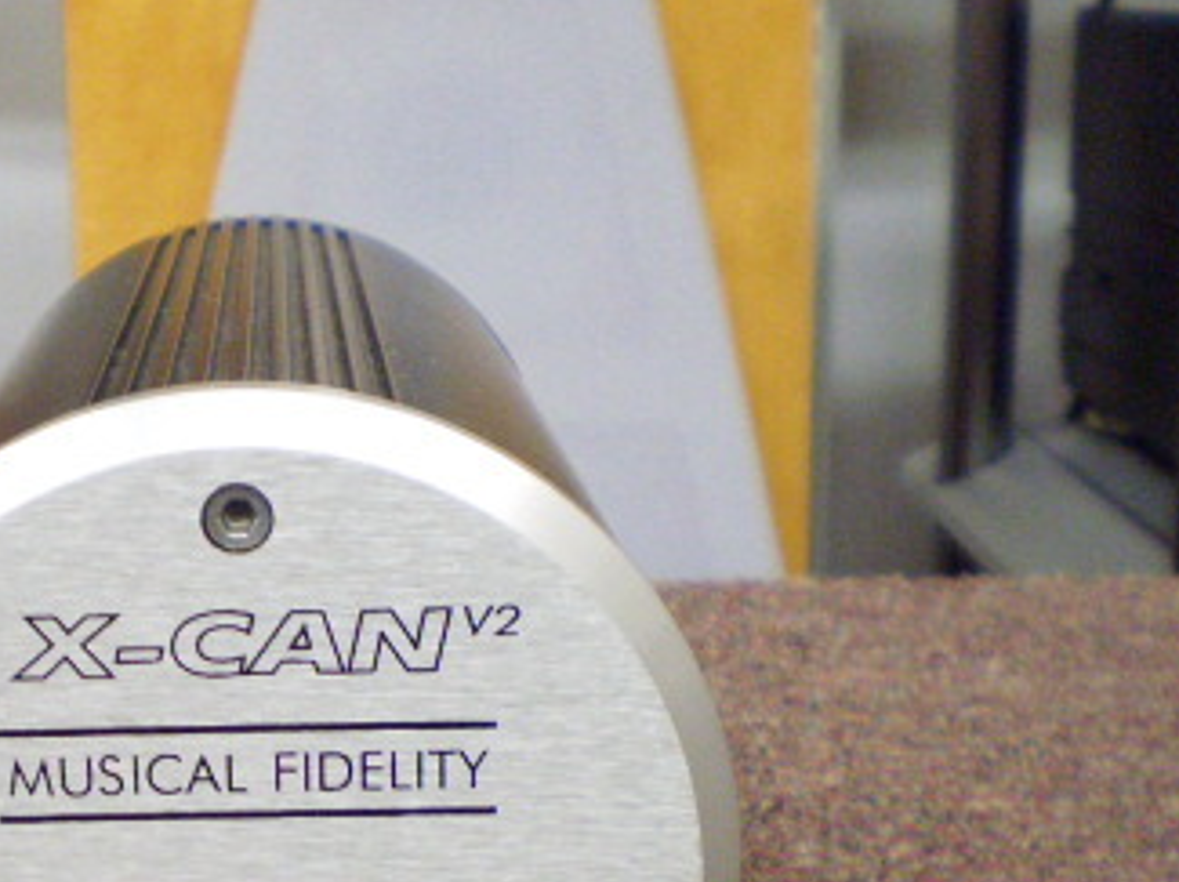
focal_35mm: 71
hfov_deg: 26.9
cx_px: 247
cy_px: 824
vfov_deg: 20.2
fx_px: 2416
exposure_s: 1/30
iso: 400
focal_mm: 6.3
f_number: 3.1
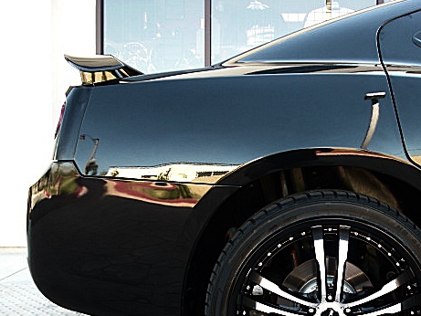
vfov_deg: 28.9
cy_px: 217
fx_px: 608
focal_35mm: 50
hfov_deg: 37.6
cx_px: 290
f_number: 2.8
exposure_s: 1/80
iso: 100
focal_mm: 6.3
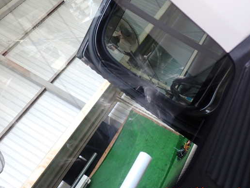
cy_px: 89
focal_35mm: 35
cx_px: 130
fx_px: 253
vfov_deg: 40.7
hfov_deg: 52.6
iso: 200
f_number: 2.3
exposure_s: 1/50
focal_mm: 5.4
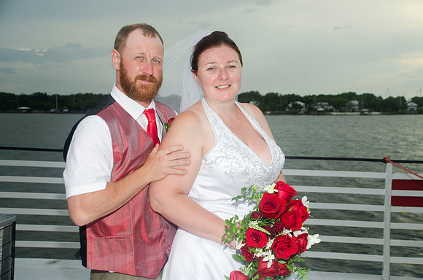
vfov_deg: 25.6
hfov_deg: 37.9
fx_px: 616
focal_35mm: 52
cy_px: 140
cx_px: 212
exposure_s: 1/250
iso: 100
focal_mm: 35
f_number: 5.6
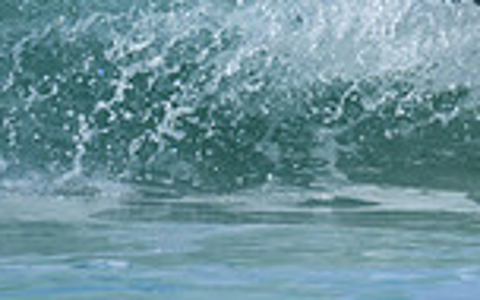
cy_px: -90
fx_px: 47813
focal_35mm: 3655
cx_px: 937
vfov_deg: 0.4
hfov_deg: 0.6
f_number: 6.3
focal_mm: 800
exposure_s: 1/2000
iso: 450
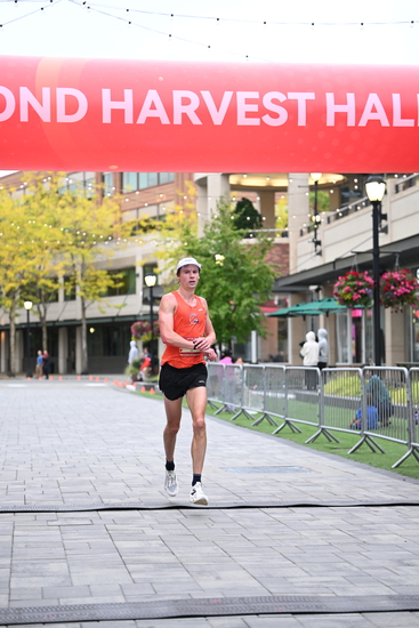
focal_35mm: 73
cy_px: 314
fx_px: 1274
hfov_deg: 18.7
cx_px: 210
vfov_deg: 27.7
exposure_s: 1/800
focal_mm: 73
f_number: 2.8
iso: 1600
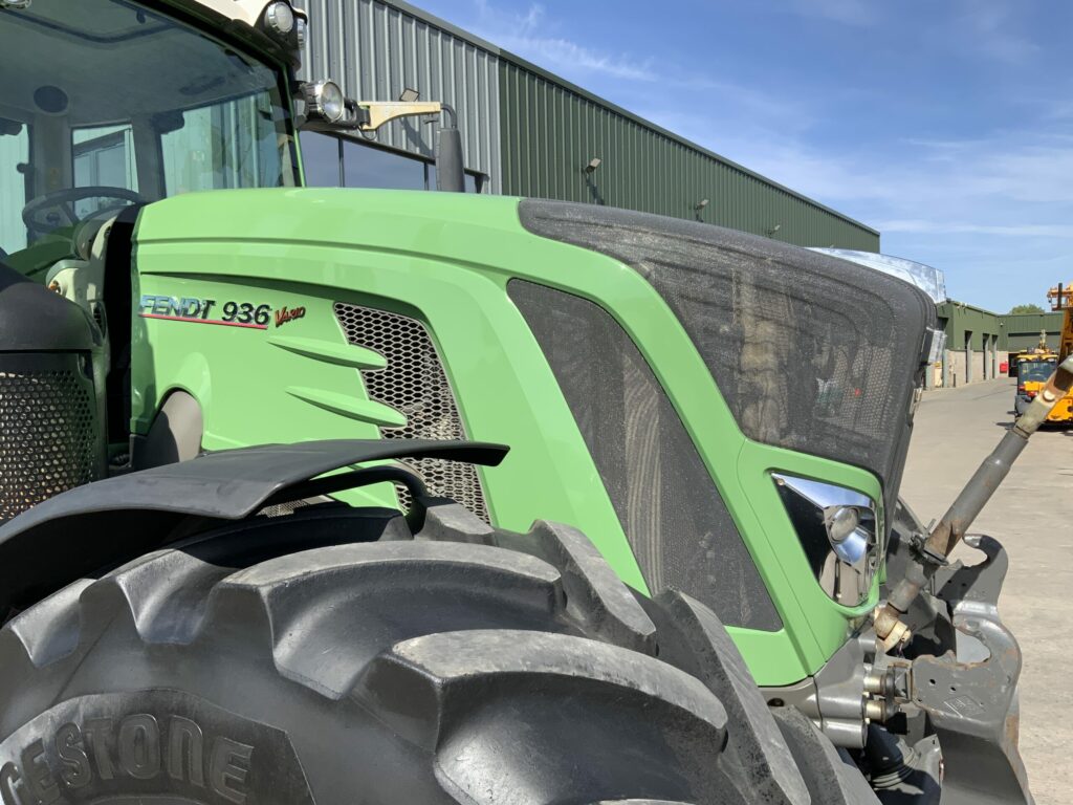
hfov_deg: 61.7
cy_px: 402
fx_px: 899
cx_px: 536
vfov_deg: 48.2
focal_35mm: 29
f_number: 1.8
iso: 16
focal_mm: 3
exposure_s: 1/1250
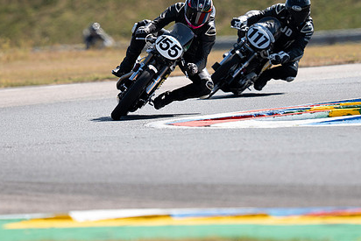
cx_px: 199
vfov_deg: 2.0
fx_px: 6811
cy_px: 50
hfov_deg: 3.0
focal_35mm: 679
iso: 64
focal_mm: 400
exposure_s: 1/400
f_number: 3.5
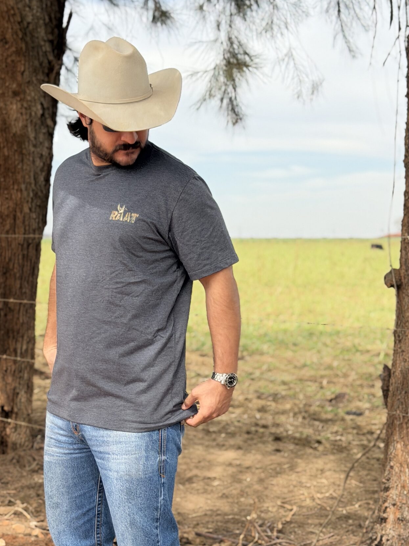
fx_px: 1166
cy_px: 365
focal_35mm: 74
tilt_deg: -6.3
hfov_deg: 19.8
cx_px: 137
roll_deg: +0.1
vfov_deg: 26.2
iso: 64
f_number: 1.78
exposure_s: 1/2577
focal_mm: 6.76
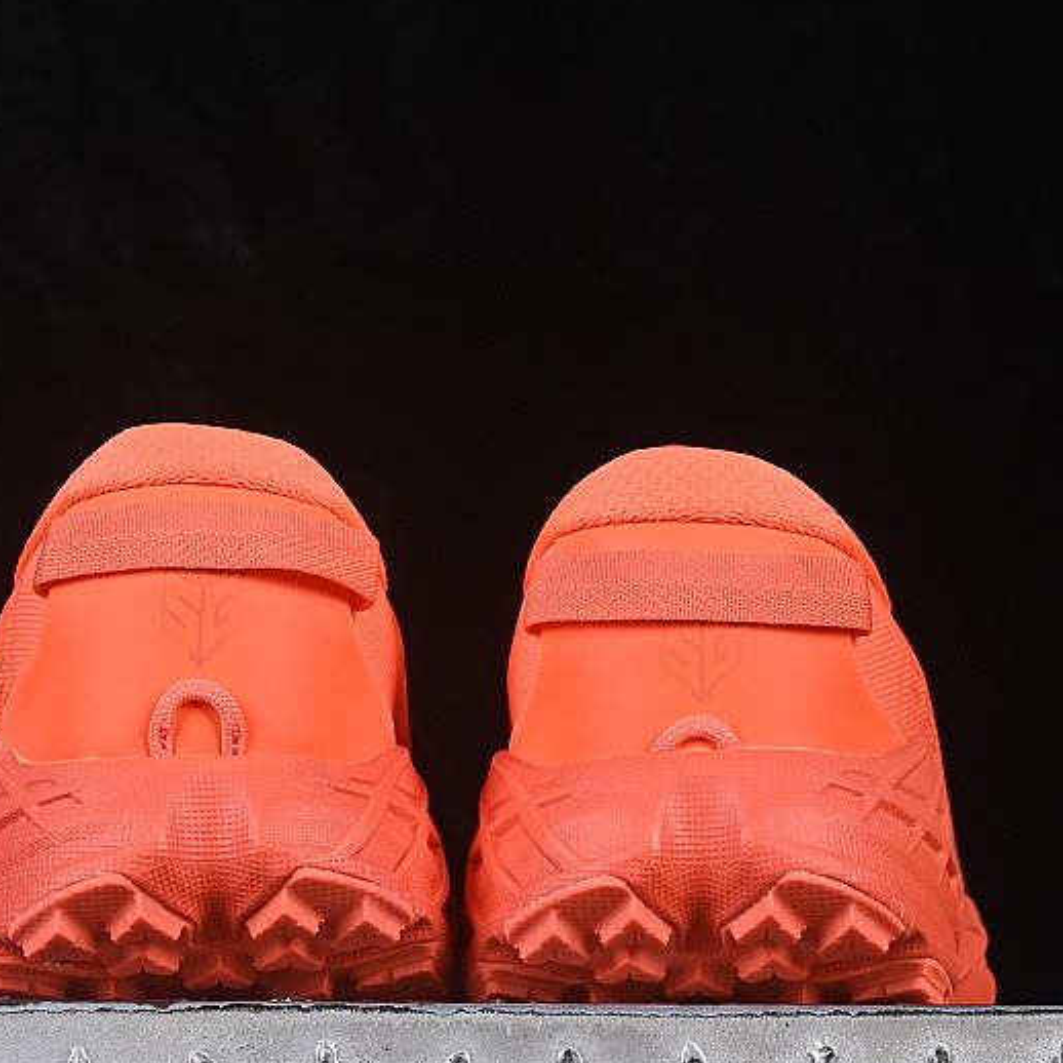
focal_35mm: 133
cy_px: 546
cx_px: 470
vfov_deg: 13.1
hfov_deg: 13.1
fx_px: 4621
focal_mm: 50
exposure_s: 1/80
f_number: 8
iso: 160
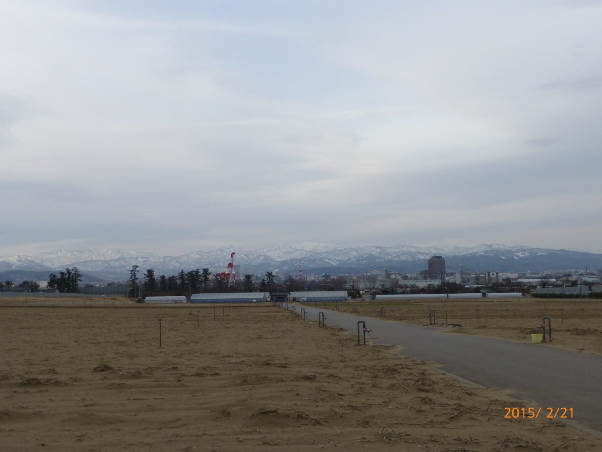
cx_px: 307
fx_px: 783
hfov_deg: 42.1
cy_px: 228
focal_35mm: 45
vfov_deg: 32.2
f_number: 4.1
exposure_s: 1/320
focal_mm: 7.9
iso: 100
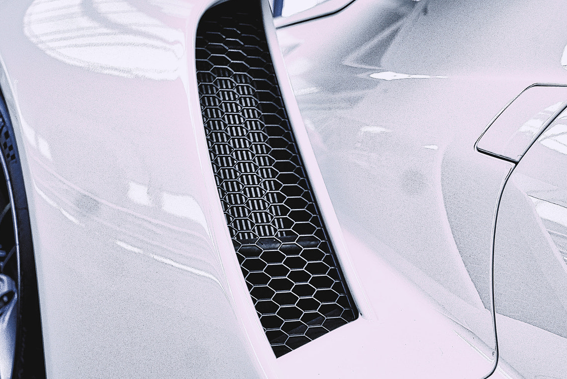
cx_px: 298
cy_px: 247
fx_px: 772
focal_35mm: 49
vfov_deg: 27.4
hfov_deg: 40.3
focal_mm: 35
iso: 1000
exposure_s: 1/40
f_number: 2.8
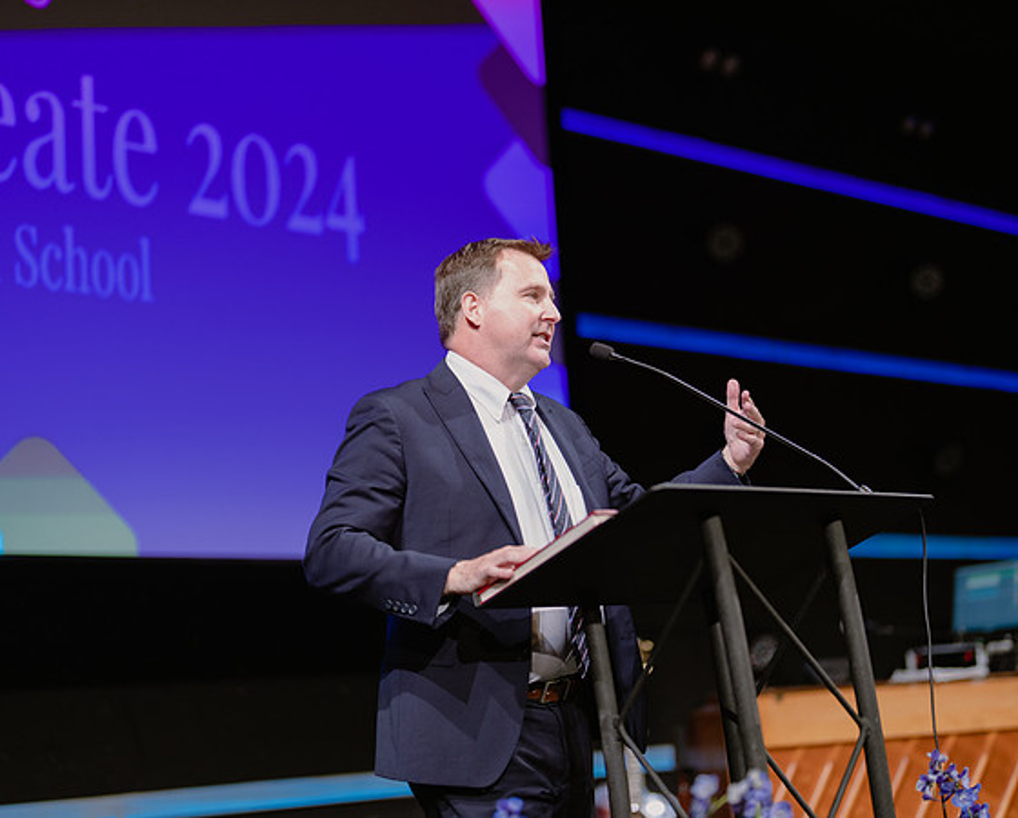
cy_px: 409
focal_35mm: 57
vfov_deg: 26.8
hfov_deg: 33.1
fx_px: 1715
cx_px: 509
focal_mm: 50
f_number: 1.2
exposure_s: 1/320
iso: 800
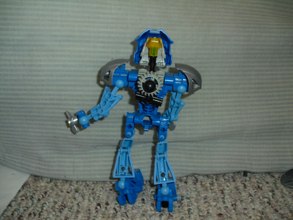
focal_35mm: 36
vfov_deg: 39.7
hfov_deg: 51.4
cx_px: 146
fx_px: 305
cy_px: 110
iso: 200
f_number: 3.1
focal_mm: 6.3
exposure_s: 1/60
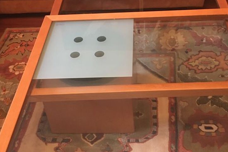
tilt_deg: -37.9
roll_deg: +8.3
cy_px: 35
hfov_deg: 36.2
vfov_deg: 24.3
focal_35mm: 55
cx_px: 122
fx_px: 348
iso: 250
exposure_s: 1/17
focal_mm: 4.15
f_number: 2.2
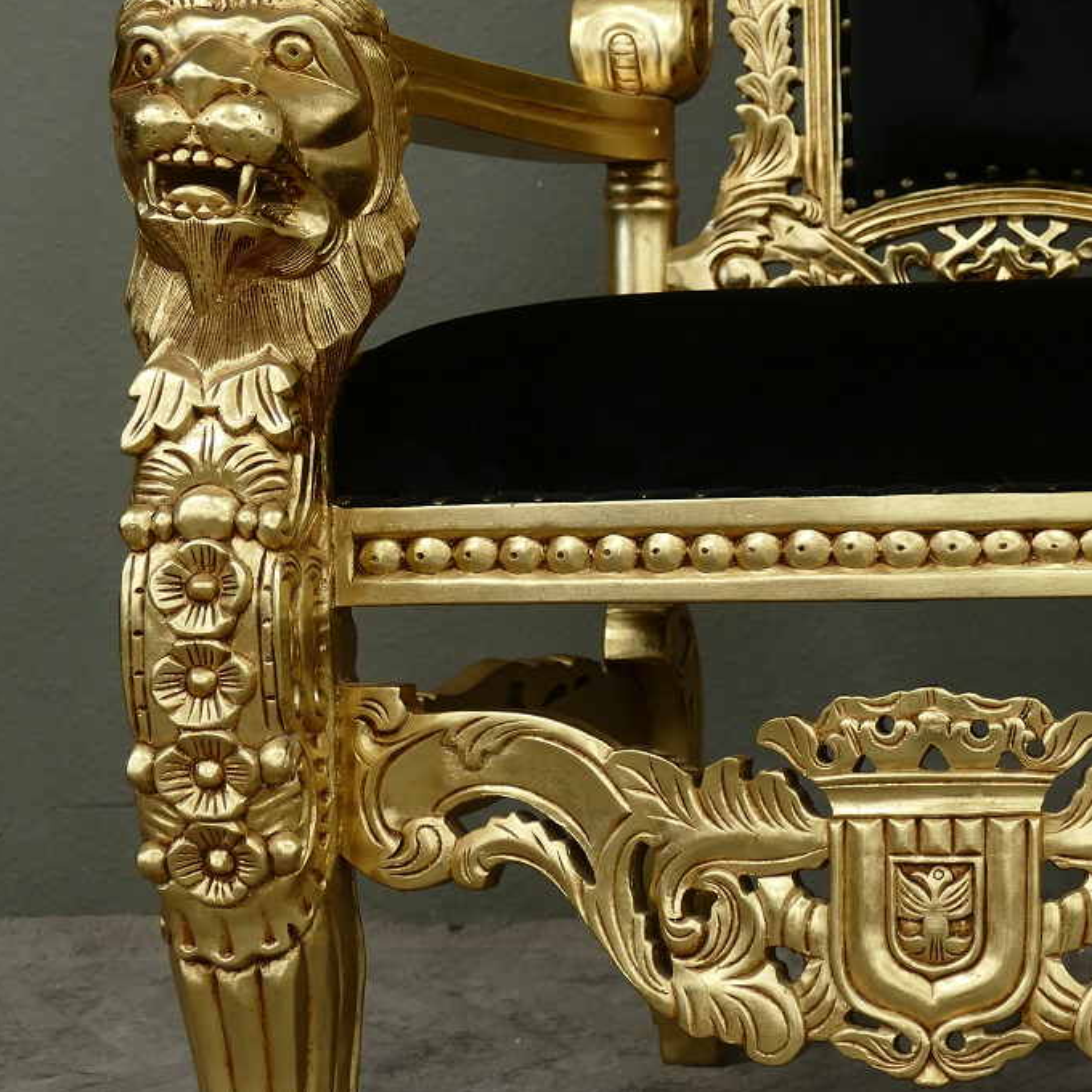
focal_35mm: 75
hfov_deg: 22.6
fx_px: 2677
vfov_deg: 23.1
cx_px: 956
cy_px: 536
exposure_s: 1/6
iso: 125
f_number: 3.3
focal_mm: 18.17
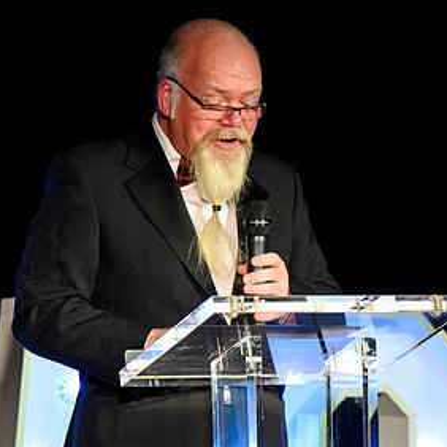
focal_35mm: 245
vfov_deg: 7.1
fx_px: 3579
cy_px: 301
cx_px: 219
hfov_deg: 7.1
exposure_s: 1/200
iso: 2200
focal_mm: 140
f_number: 4
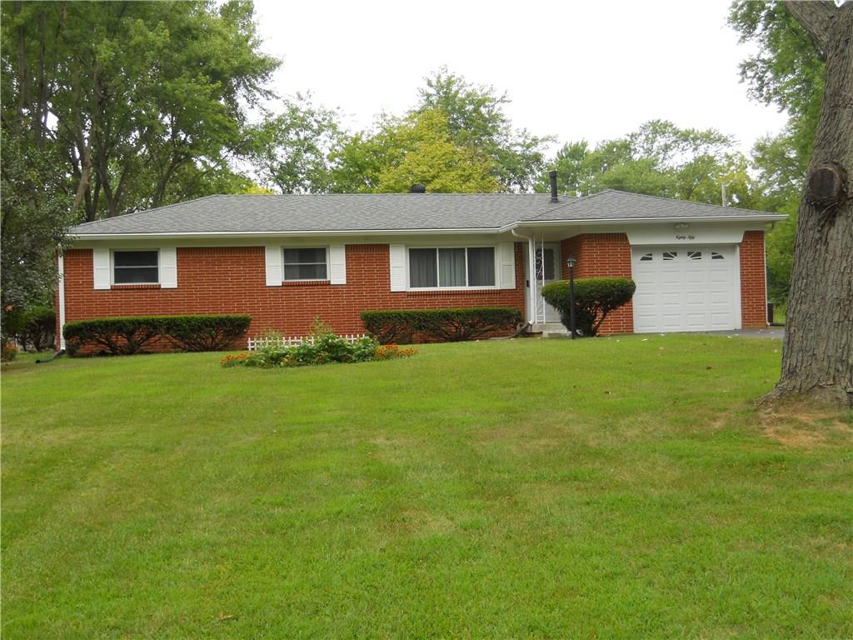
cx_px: 426
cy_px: 320
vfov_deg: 31.5
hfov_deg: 41.2
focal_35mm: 46
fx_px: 1134
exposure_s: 1/200
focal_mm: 8.3
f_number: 3.4
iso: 80
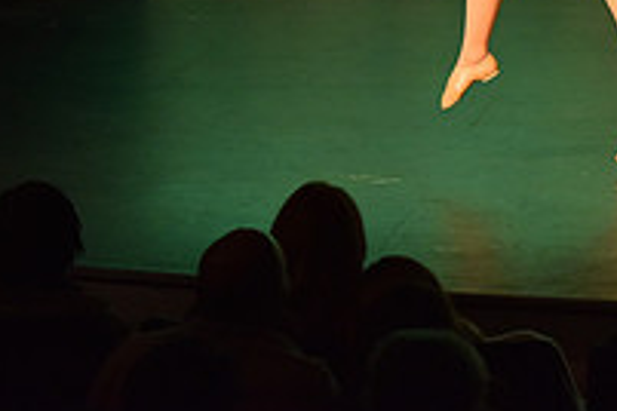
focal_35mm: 318
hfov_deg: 6.4
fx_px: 5450
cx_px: 681
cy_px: -140
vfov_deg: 4.3
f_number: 4
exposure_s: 1/320
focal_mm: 110
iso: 2000
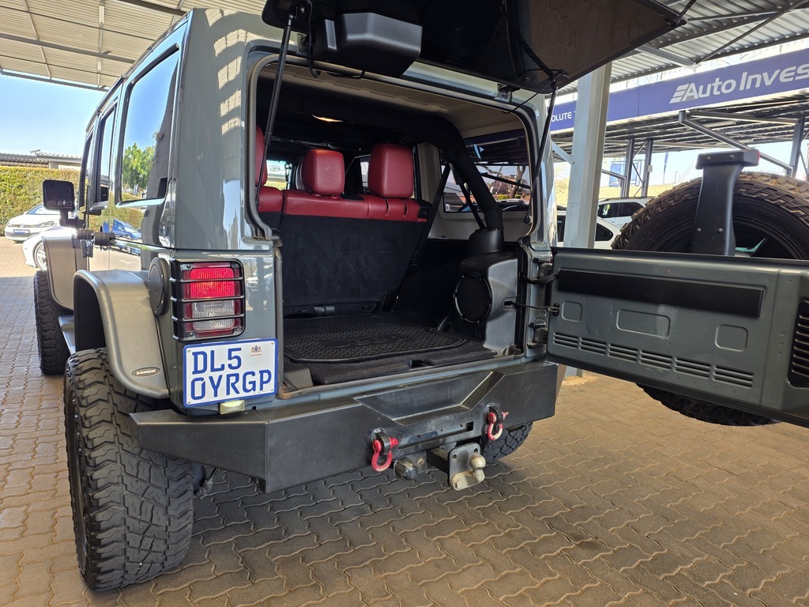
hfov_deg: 73.9
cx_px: 404
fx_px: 538
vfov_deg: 58.9
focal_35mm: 23
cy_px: 304
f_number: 1.7
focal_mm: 6.25
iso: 80
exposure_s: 1/180
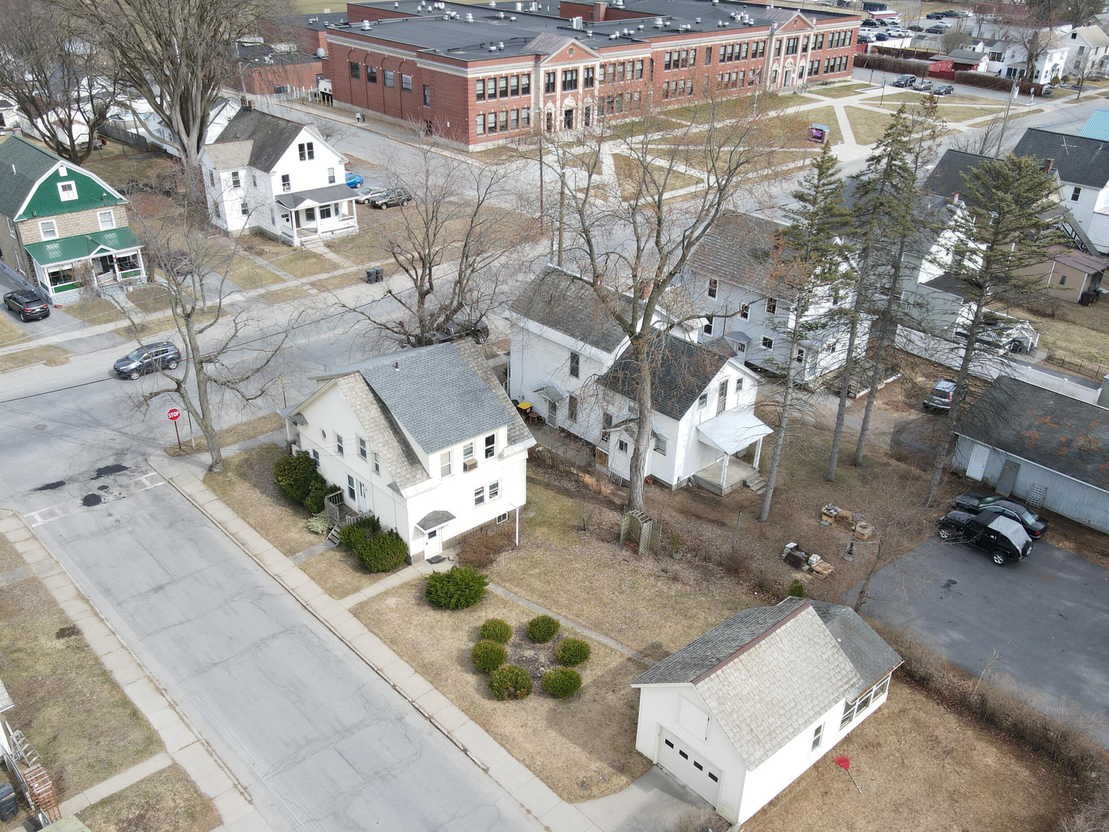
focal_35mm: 29
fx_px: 929
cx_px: 549
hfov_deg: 61.7
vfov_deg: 48.0
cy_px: 483
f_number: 2.8
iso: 100
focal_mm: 4.5
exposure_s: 1/350
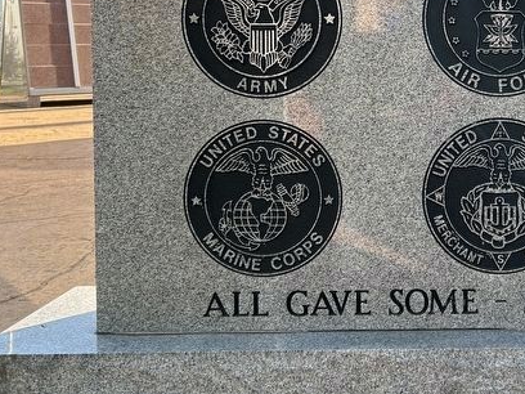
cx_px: 490
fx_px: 773
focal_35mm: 51
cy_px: 58
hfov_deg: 34.9
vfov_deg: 27.8
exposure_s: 1/461
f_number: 1.5
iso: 50
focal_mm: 5.7
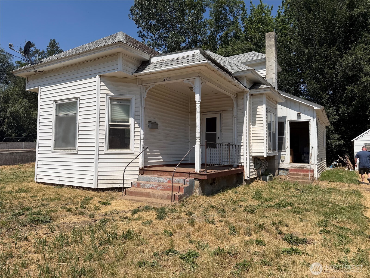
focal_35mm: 24
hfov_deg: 71.6
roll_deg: -0.7
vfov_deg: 56.8
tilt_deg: +3.6
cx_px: 185
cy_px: 139
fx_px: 257
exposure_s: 1/8130
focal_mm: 6.76
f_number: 1.78
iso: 80
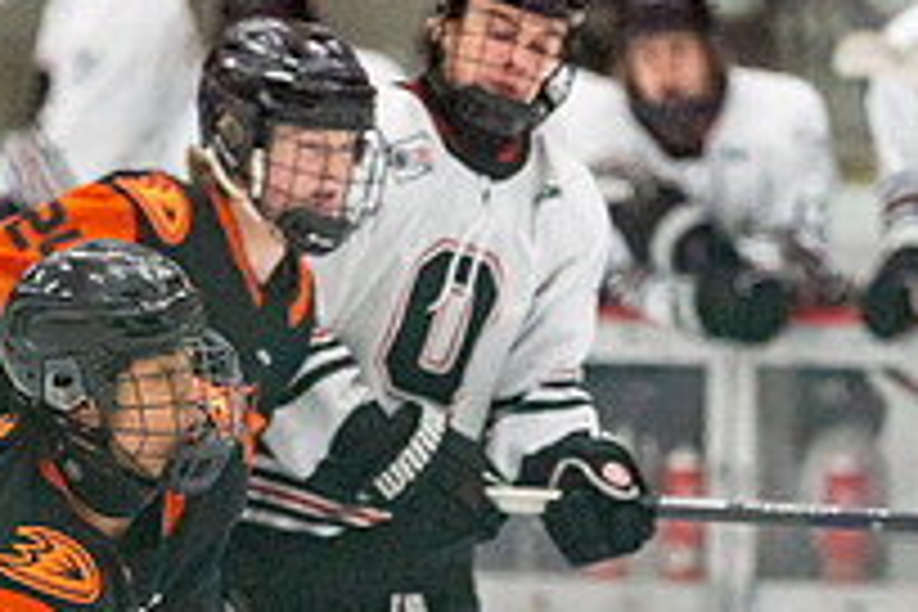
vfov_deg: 1.8
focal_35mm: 759
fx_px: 19353
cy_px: 972
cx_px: 36
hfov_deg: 2.7
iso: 3200
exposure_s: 1/1250
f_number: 2.8
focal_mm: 197
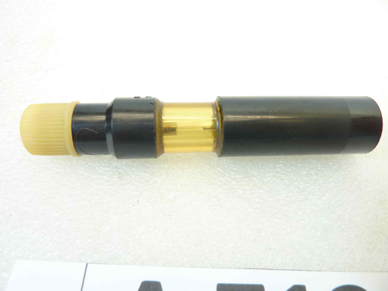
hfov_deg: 69.4
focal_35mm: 25
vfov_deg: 54.9
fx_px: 280
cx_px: 194
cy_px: 146
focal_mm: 4.1
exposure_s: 1/13
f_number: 3.3
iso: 80
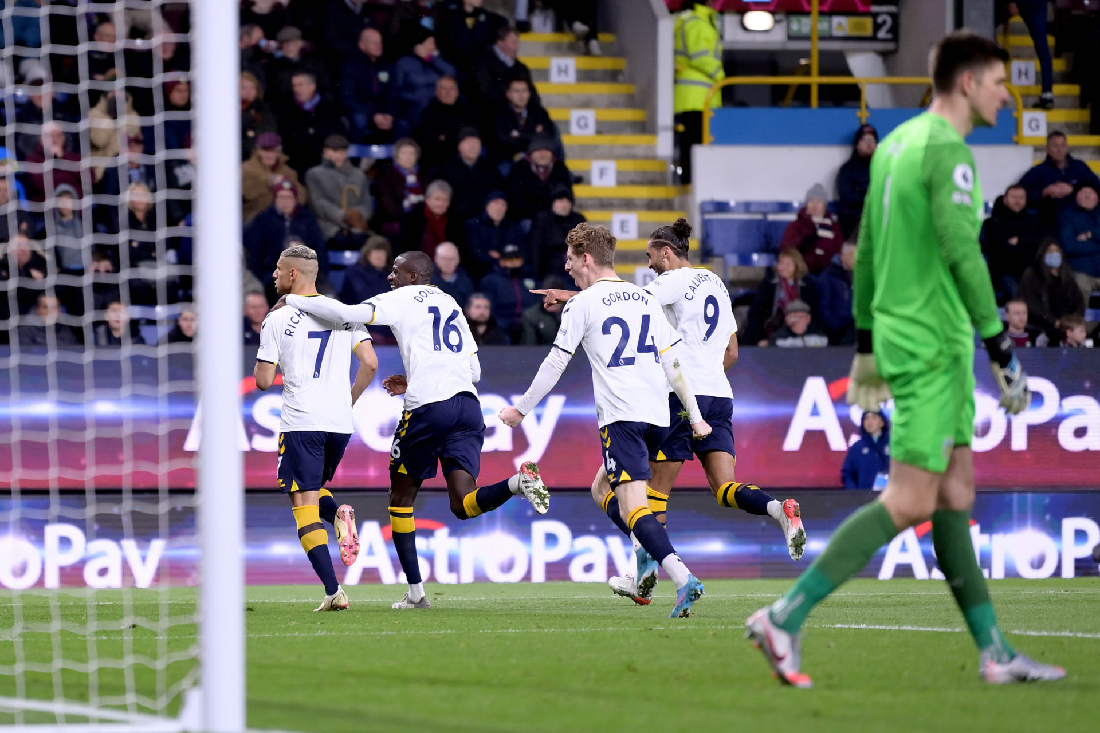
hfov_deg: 10.3
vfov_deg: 6.9
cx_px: 550
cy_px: 366
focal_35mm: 200
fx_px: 6111
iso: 1600
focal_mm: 200
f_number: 2.8
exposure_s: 1/1000
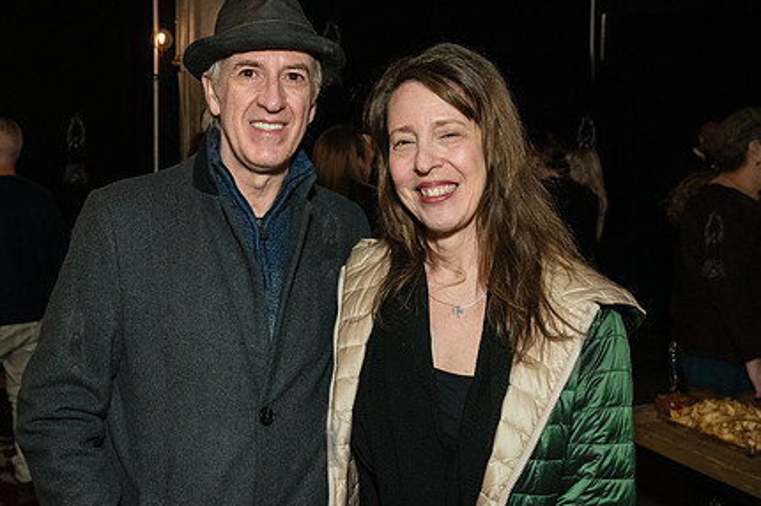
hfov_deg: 43.4
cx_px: 303
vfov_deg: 29.7
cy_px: 199
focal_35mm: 45
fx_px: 950
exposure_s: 1/160
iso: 4000
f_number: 4.5
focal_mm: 26
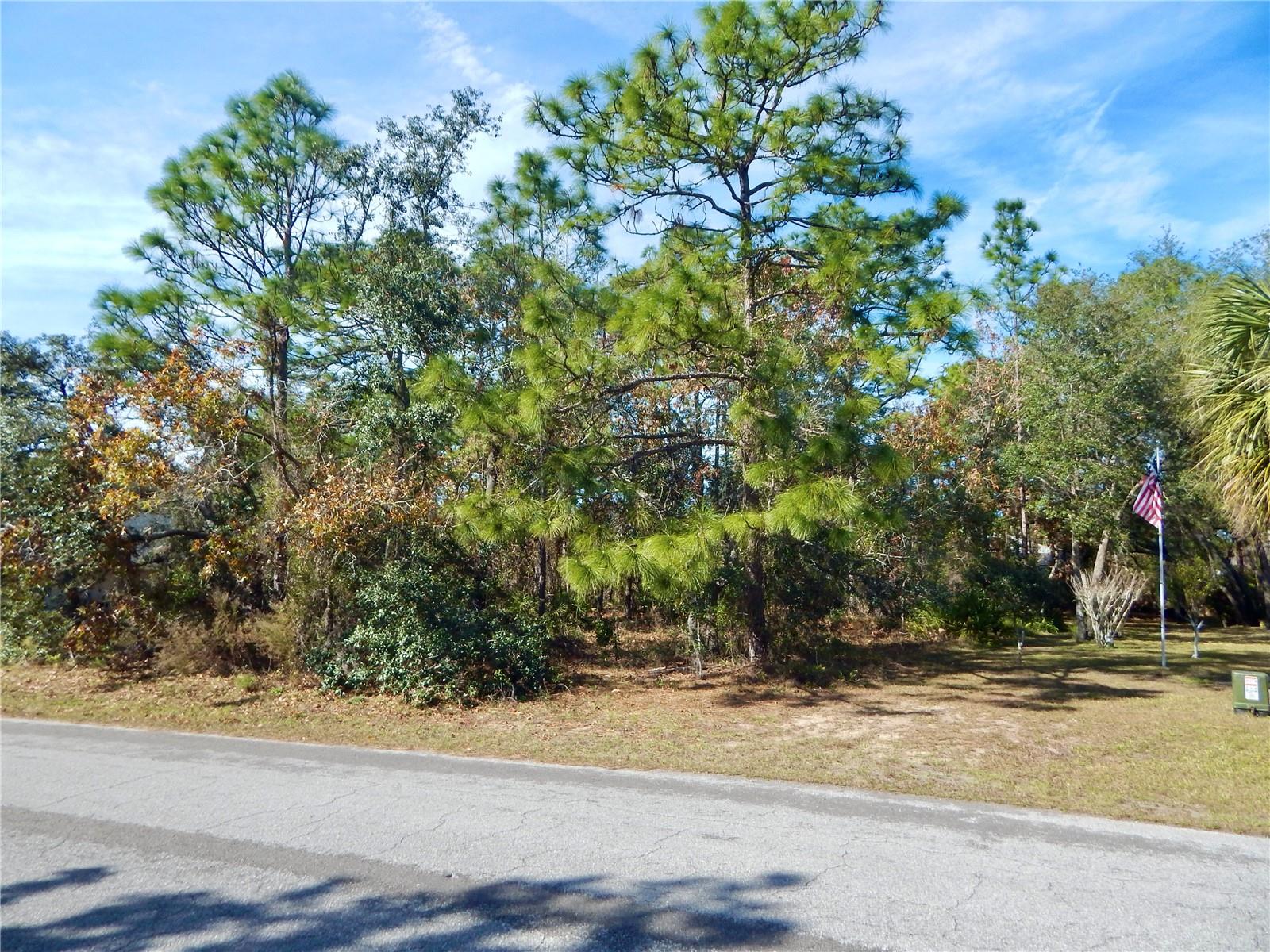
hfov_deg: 76.4
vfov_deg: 61.1
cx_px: 635
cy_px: 476
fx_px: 807
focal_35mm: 22
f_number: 6
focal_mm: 4
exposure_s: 1/400
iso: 125
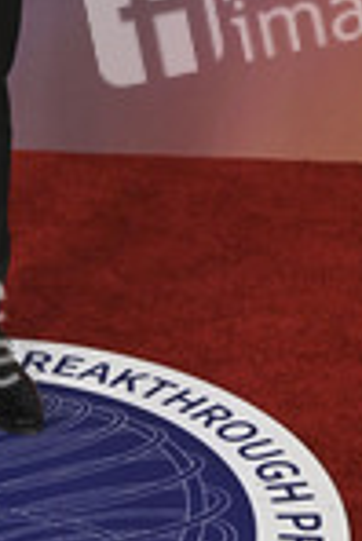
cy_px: -183
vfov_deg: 15.6
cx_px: -62
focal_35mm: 124
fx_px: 1866
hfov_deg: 10.9
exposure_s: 1/320
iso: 2000
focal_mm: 46
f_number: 4
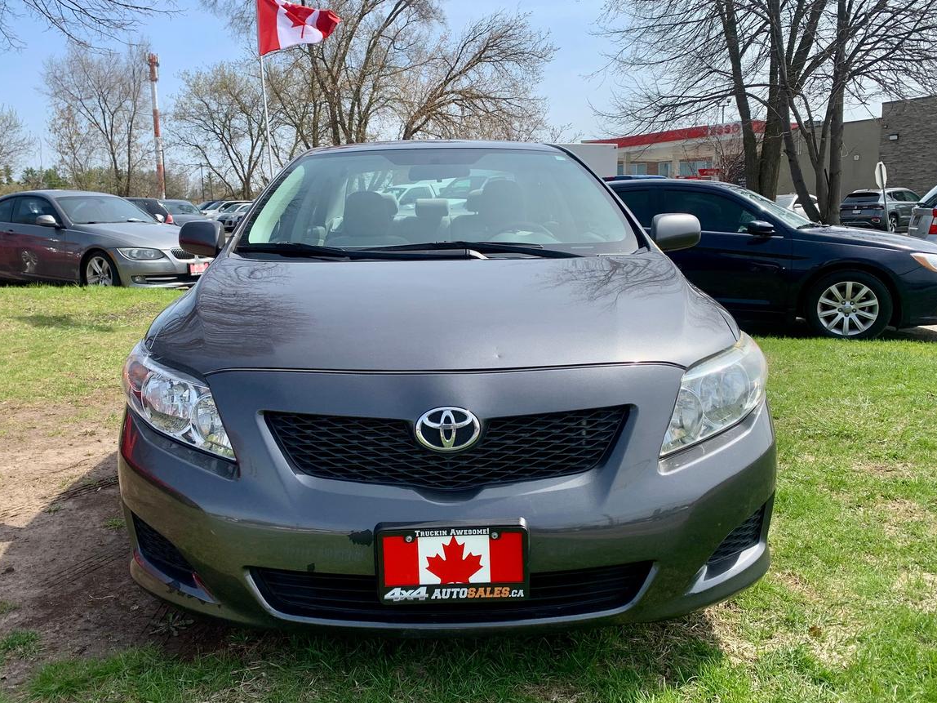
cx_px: 440
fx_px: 785
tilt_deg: -11.3
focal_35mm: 29
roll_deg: +1.3
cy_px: 339
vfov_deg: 48.2
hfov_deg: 61.6
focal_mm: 4.25
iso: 25
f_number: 1.8
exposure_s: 1/1536
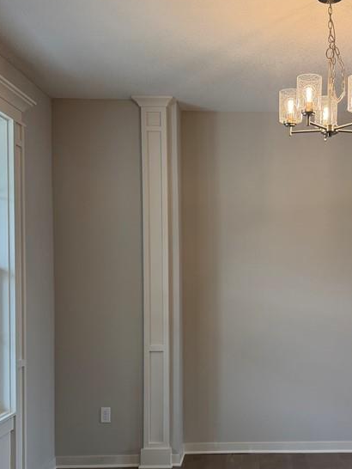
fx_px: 610
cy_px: 277
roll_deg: +0.0
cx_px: 269
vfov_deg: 41.9
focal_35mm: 45
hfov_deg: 31.6
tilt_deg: -1.0
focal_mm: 6.76
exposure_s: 1/188
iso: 100
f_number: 1.78
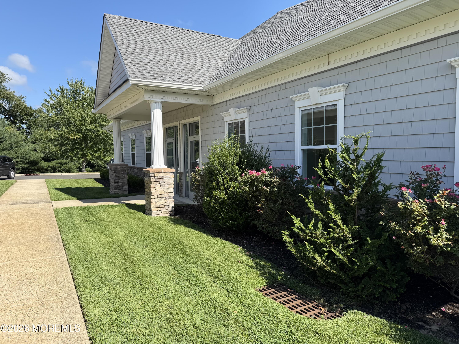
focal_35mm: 24
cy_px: 172
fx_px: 318
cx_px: 230
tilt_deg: -3.7
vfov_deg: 56.8
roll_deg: +0.9
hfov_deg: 71.6
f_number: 1.78
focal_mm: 6.76
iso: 80
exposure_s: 1/2611
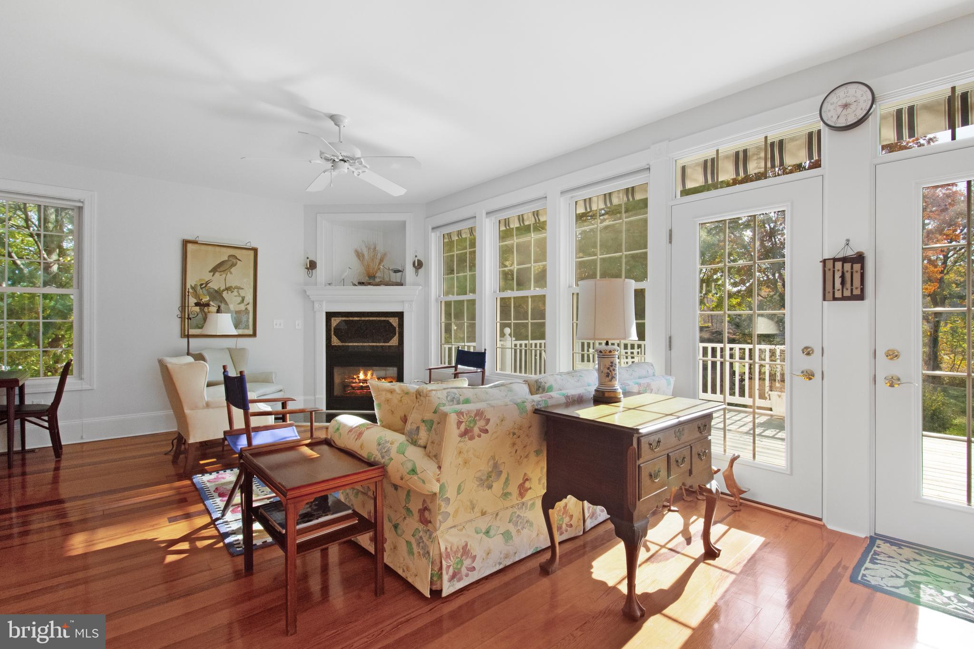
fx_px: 406
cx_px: 487
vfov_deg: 77.3
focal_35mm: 15
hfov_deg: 100.4
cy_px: 324
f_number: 8
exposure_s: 1/160
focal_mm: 10
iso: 1250
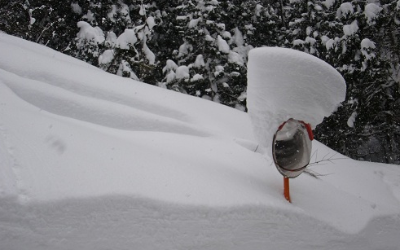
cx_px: 200
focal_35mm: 41
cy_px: 123
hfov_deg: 48.2
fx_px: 447
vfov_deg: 31.3
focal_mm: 6.66
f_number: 3.9
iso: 64
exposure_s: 1/320
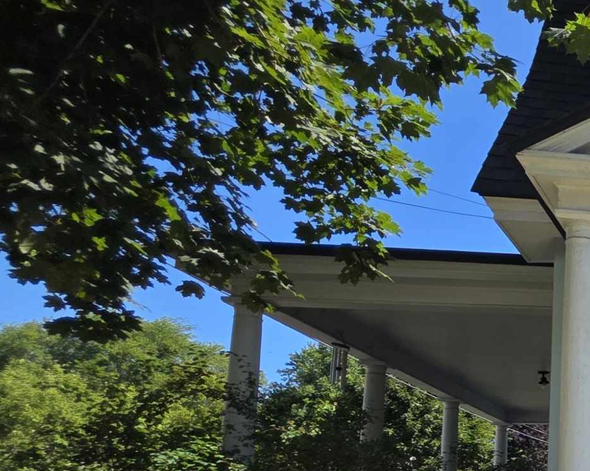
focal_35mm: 42
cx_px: 893
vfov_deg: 33.3
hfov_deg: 28.1
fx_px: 733
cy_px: 448
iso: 40
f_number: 1.9
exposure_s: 1/1139
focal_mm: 2.2
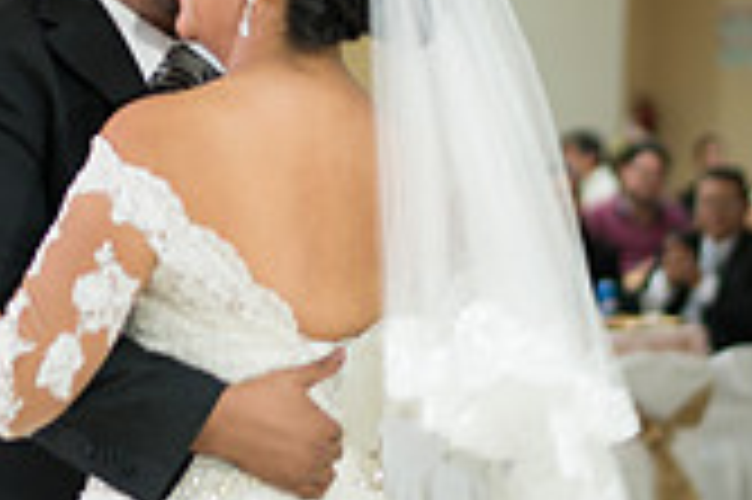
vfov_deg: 7.9
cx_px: 320
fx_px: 3631
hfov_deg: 11.8
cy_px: 115
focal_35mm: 174
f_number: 1.8
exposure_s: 1/125
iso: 800
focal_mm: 50
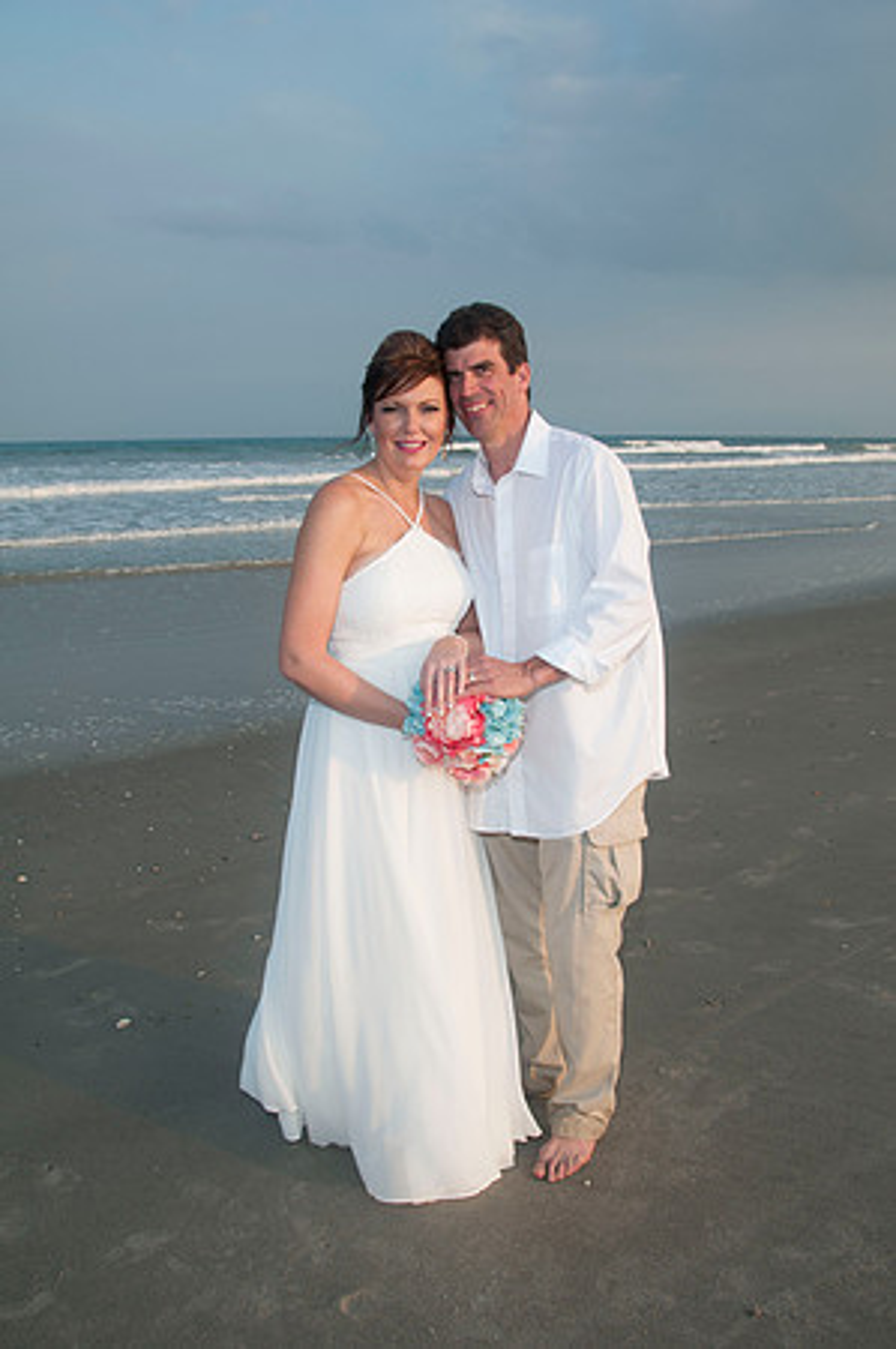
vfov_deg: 67.4
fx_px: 1010
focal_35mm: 27
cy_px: 674
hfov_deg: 47.8
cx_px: 448
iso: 100
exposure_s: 1/250
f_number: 6.3
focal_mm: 18
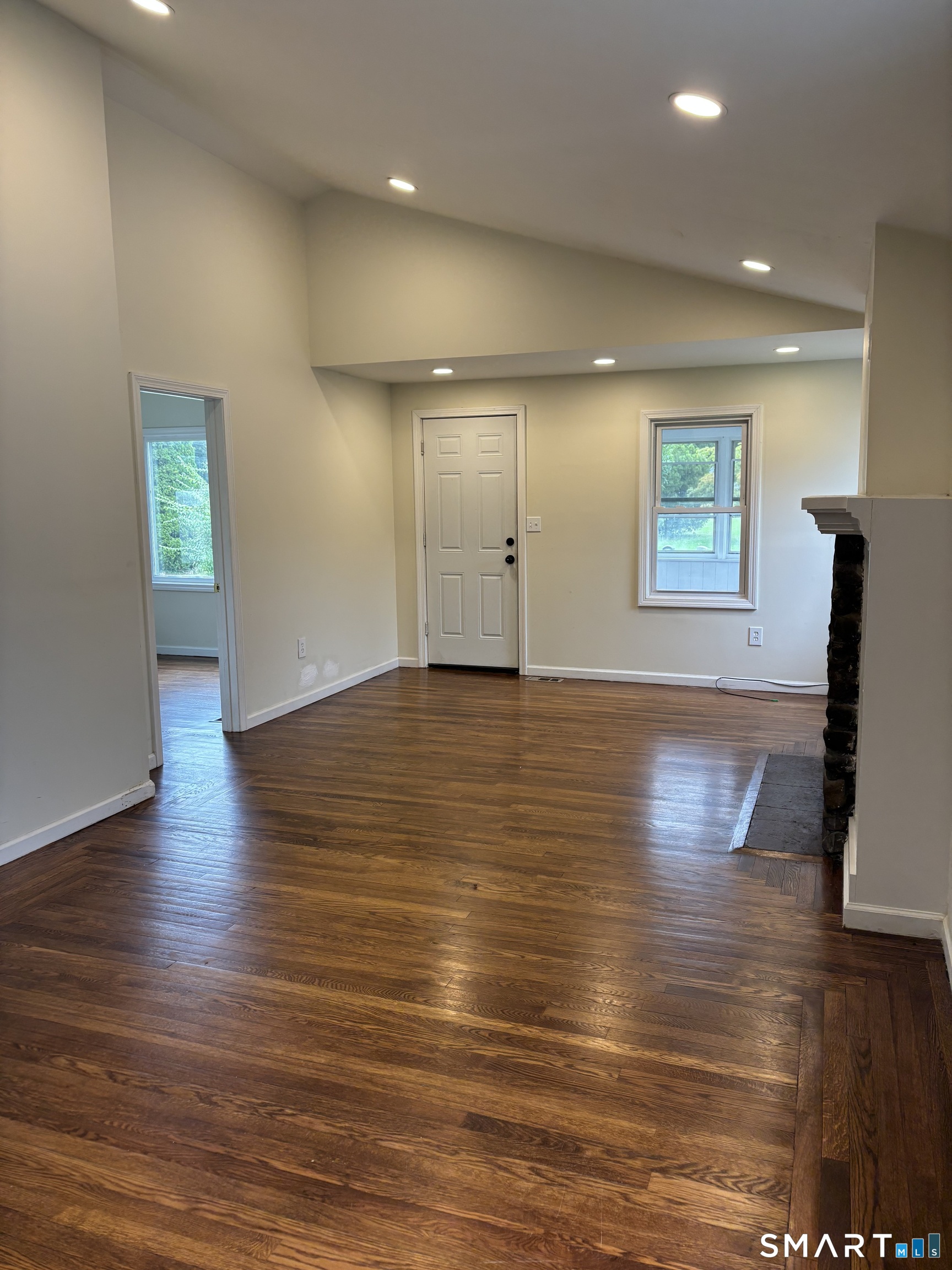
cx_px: 476
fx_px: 953
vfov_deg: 67.3
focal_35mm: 26
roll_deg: +1.3
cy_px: 635
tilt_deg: -6.8
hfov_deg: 53.1
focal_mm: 5.96
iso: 80
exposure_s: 1/120
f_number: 1.6
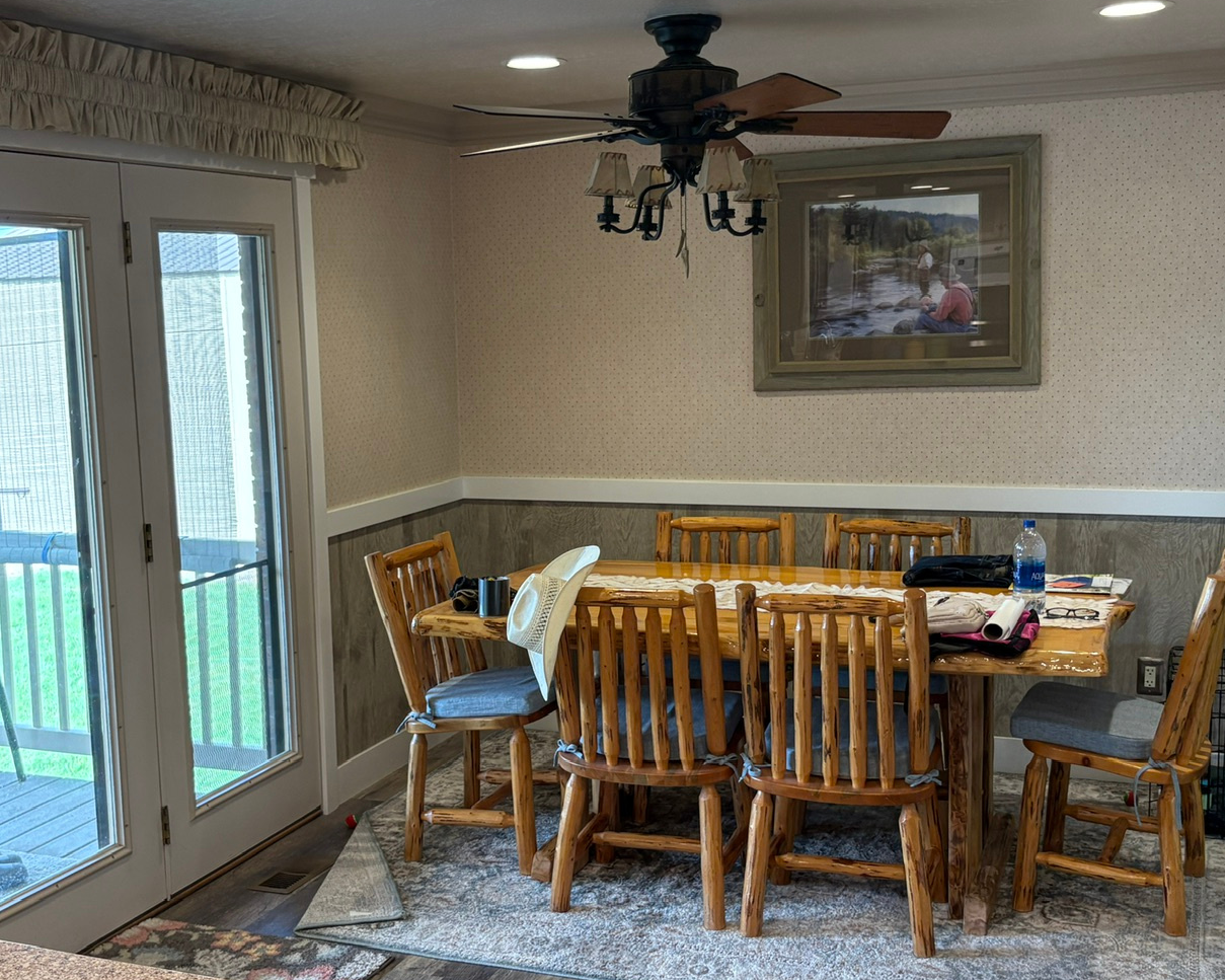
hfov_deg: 42.8
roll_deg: +1.6
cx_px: 535
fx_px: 1559
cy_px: 520
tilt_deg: -8.7
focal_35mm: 43
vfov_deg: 34.9
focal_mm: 5.96
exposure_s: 1/120
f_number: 1.6
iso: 160
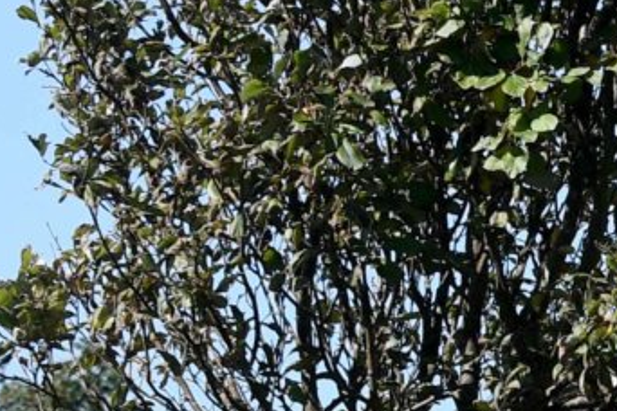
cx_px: 1708
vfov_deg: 1.7
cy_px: 527
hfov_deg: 2.5
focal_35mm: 808
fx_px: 13847
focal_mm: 90
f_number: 5
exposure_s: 1/2000
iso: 500
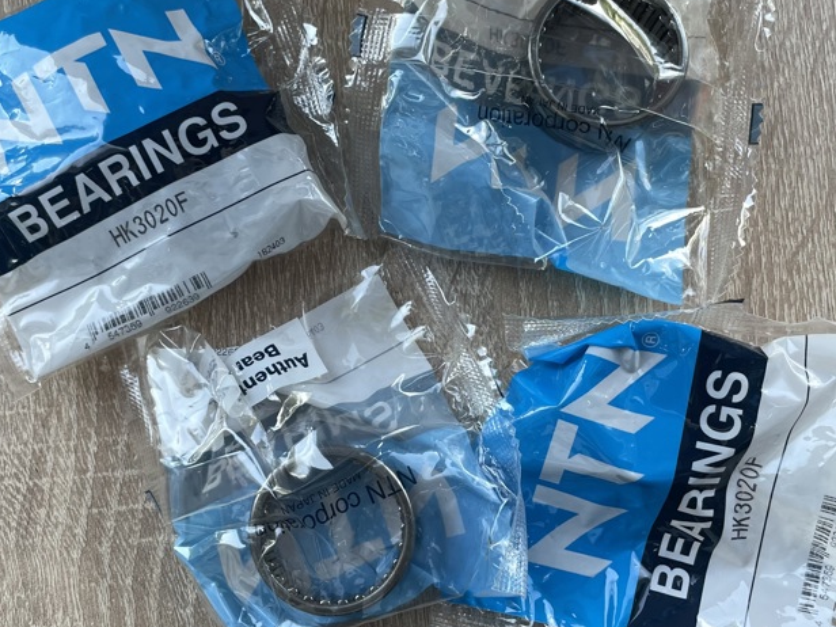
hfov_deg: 65.3
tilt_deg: -83.4
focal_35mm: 27
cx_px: 425
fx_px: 652
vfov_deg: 51.3
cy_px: 322
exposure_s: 1/121
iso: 40
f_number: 1.6
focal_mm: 4.2
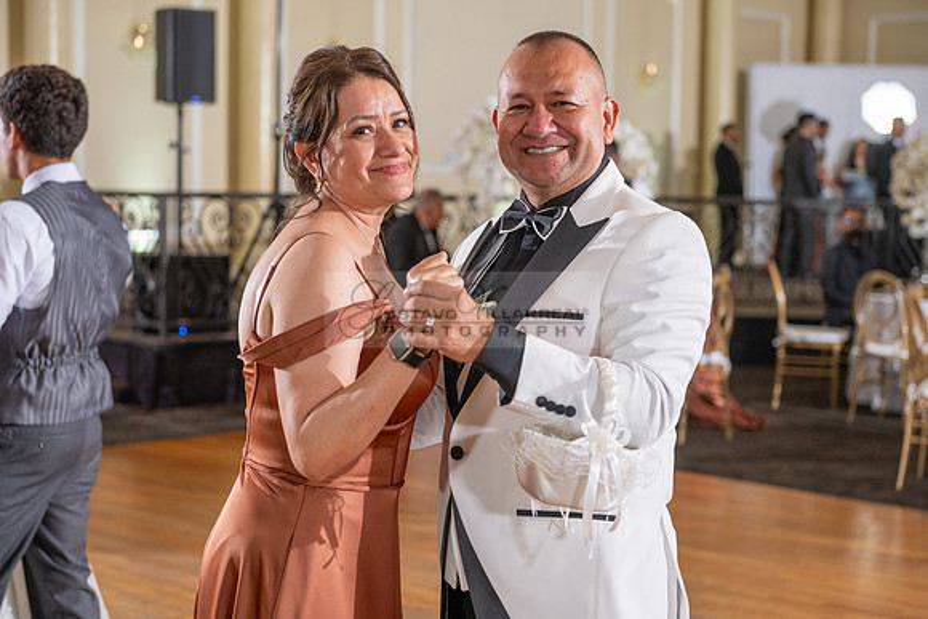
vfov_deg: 19.5
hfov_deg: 28.8
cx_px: 464
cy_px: 310
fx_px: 1805
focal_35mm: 70
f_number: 4
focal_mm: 70
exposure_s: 1/160
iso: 800
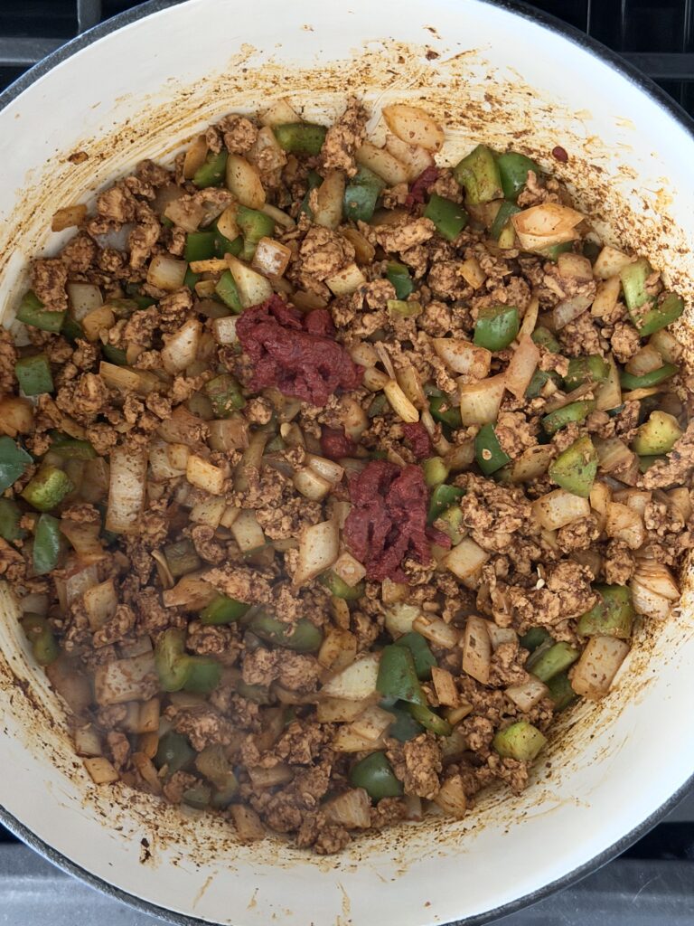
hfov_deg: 30.3
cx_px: 347
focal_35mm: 48
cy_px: 463
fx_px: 1283
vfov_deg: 39.7
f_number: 1.78
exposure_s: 1/23
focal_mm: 6.76
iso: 800
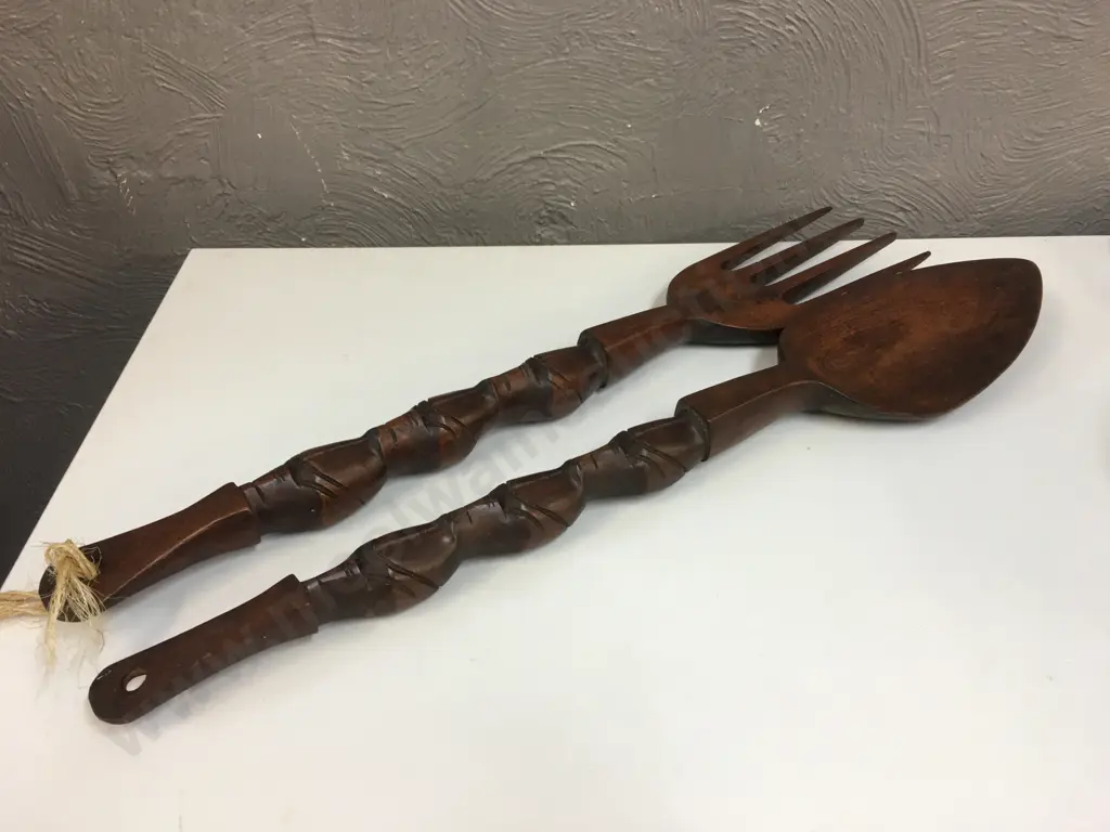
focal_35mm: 29
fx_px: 930
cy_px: 416
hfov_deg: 61.7
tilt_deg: -36.4
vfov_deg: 48.2
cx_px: 555
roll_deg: -0.6
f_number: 2.2
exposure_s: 1/17
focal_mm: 4.15
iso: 32
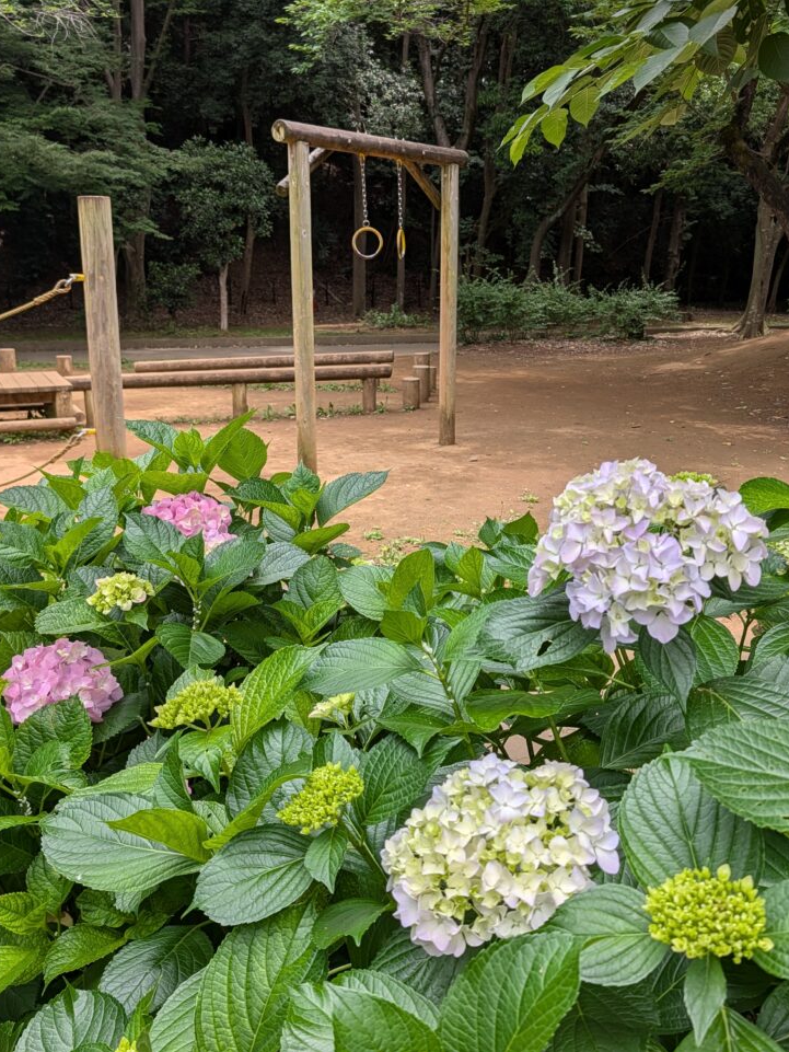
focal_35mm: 32
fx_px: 972
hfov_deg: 44.1
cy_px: 527
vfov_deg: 56.8
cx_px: 425
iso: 21
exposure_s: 1/381
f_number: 1.68
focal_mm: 6.9
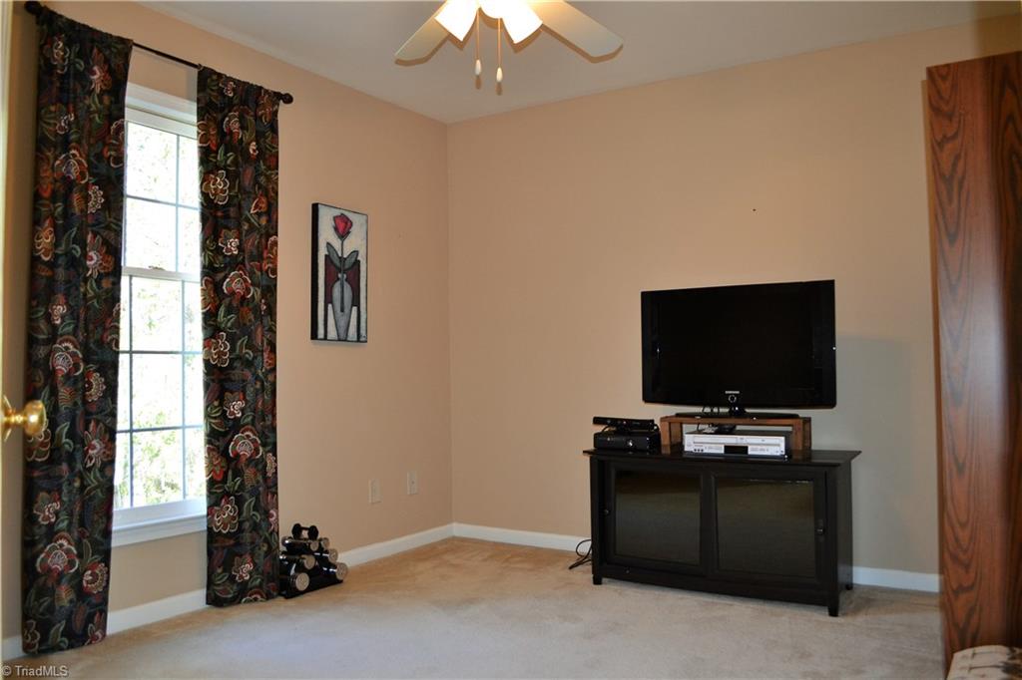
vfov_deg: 47.9
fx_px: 766
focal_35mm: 27
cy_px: 340
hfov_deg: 67.4
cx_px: 511
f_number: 3.5
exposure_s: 1/60
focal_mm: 18
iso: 500
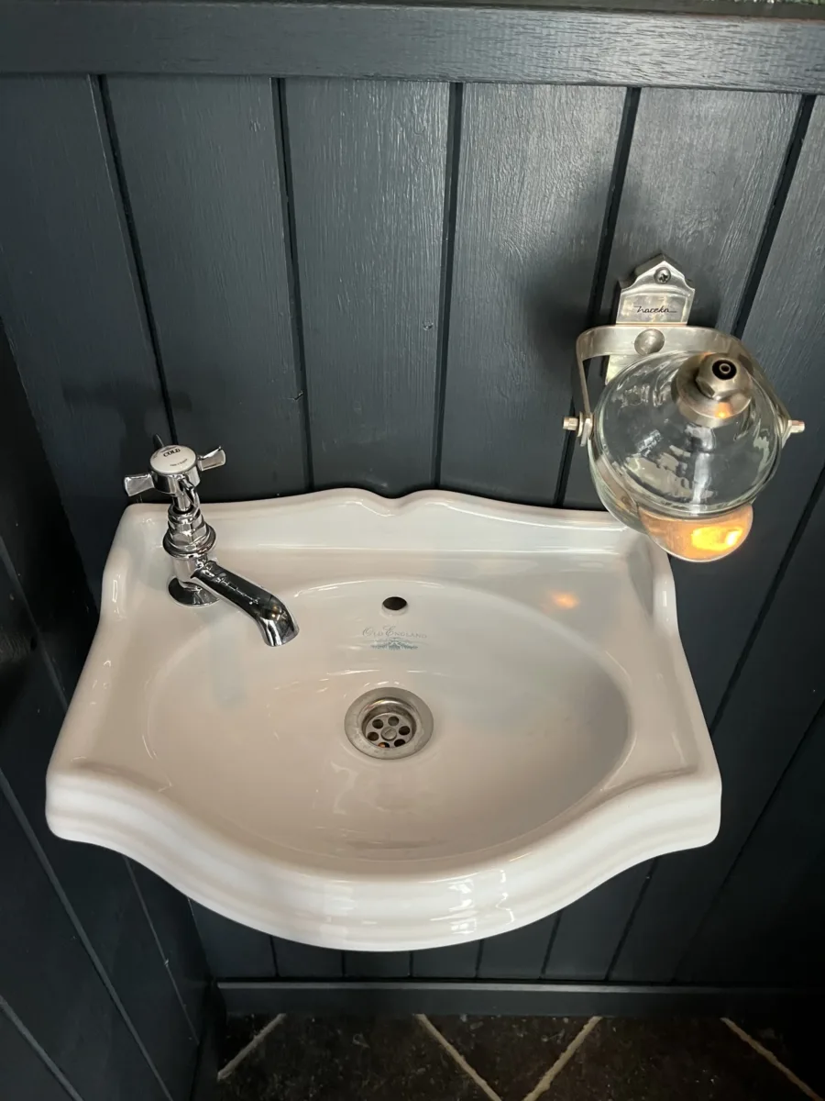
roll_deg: -2.6
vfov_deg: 67.3
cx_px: 412
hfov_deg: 53.1
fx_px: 826
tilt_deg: -43.1
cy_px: 550
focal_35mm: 26
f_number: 1.6
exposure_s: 1/50
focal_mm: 5.1
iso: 500
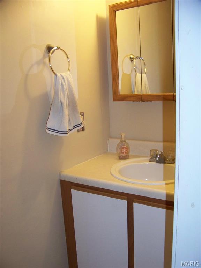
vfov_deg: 51.4
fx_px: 279
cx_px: 100
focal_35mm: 36
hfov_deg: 39.7
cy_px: 134
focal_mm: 5.85
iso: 200
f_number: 2.8
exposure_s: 1/30
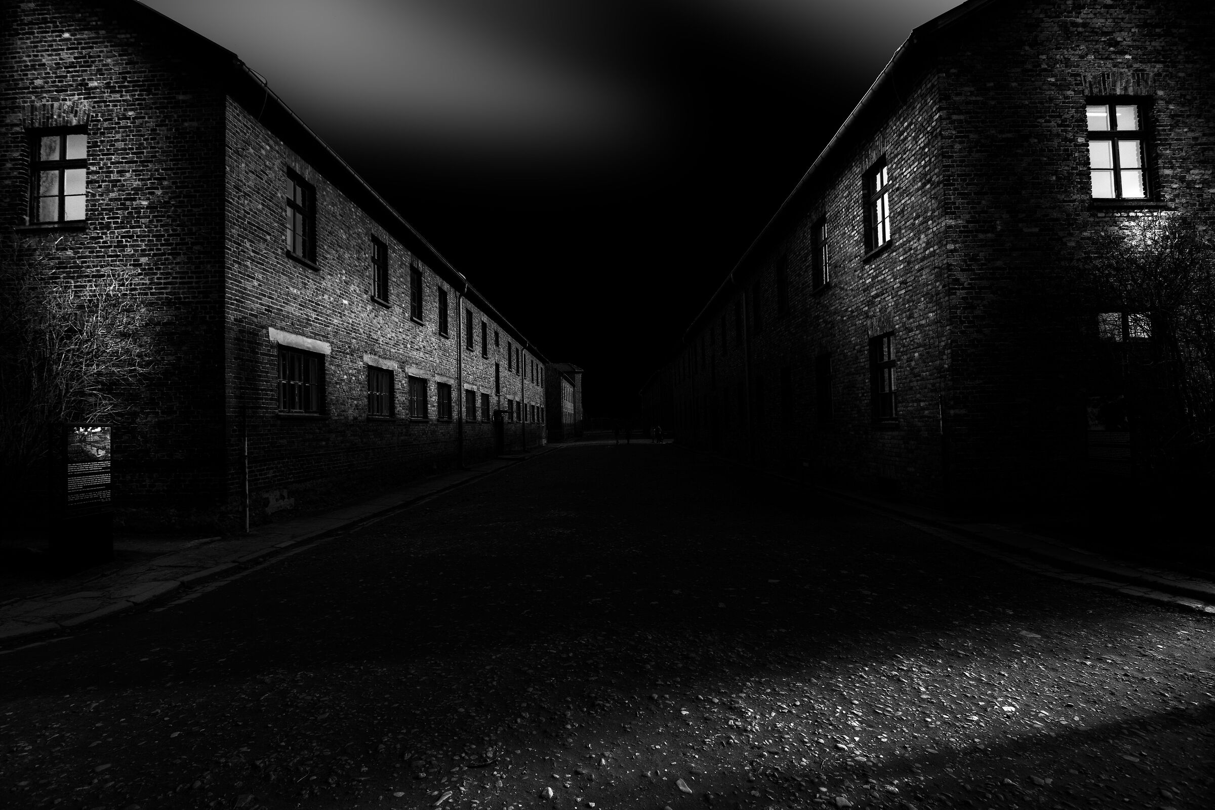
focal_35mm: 16
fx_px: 557
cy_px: 405
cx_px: 608
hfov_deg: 95.0
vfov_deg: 72.1
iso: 100
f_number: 5.6
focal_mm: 11
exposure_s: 1/500
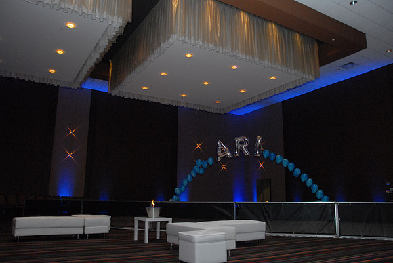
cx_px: 196
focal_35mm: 30
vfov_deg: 43.7
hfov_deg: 61.9
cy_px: 132
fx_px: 328
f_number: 5
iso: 1250
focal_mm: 20
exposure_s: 1/60
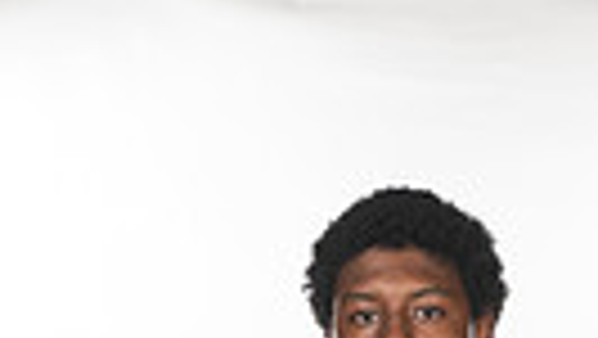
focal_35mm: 195
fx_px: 3094
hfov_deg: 11.0
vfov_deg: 5.8
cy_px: 1005
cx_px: 441
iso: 800
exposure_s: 1/320
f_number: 7.1
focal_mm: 55
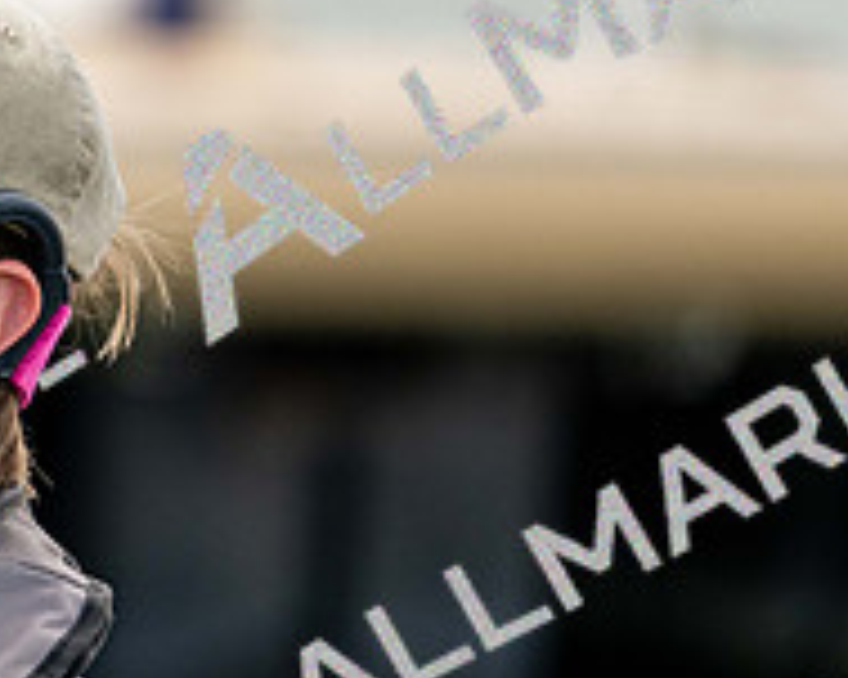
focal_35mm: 1153
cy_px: -83
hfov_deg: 1.7
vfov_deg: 1.3
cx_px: -202
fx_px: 28923
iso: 560
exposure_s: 1/2000
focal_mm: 400
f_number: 4.5
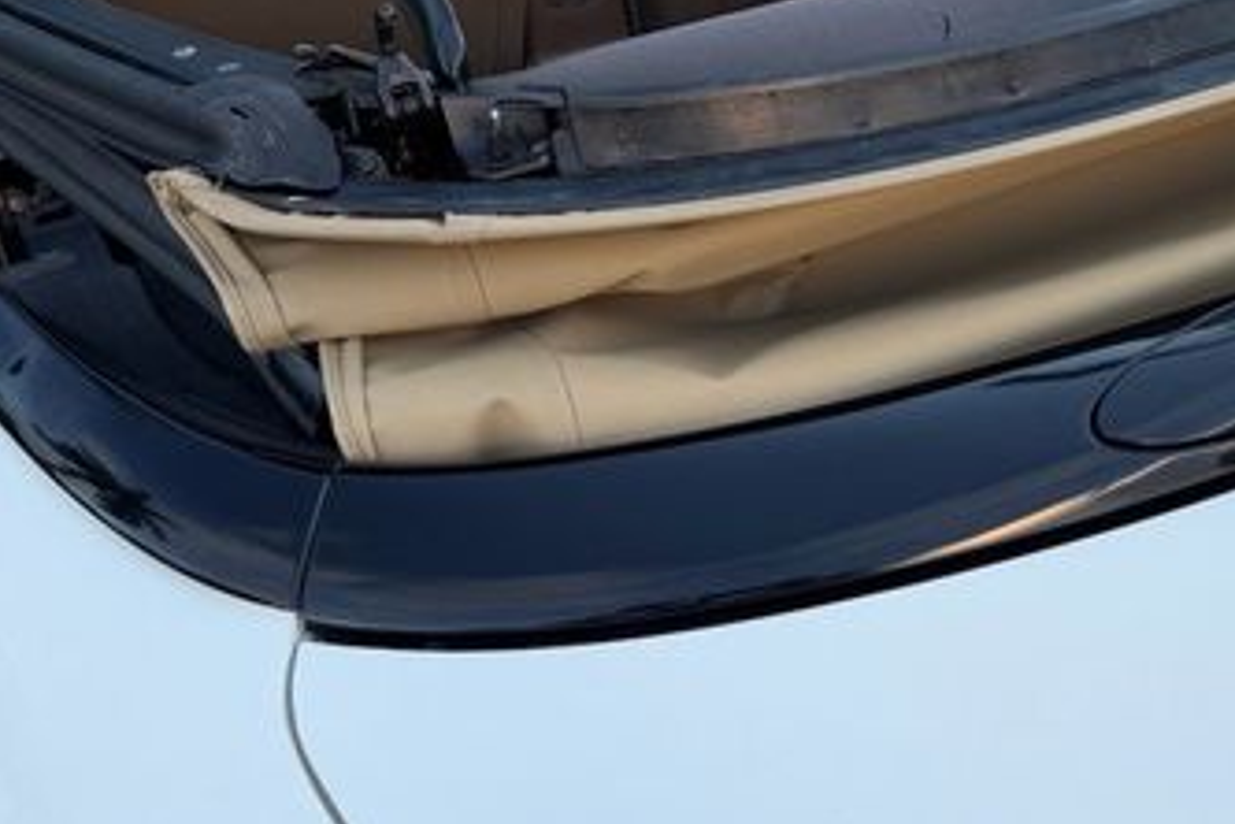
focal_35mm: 48
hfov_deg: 39.4
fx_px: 1647
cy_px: 215
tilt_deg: -36.8
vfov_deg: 27.7
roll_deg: -0.7
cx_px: 1001
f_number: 1.78
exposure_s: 1/185
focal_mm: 6.76
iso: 64
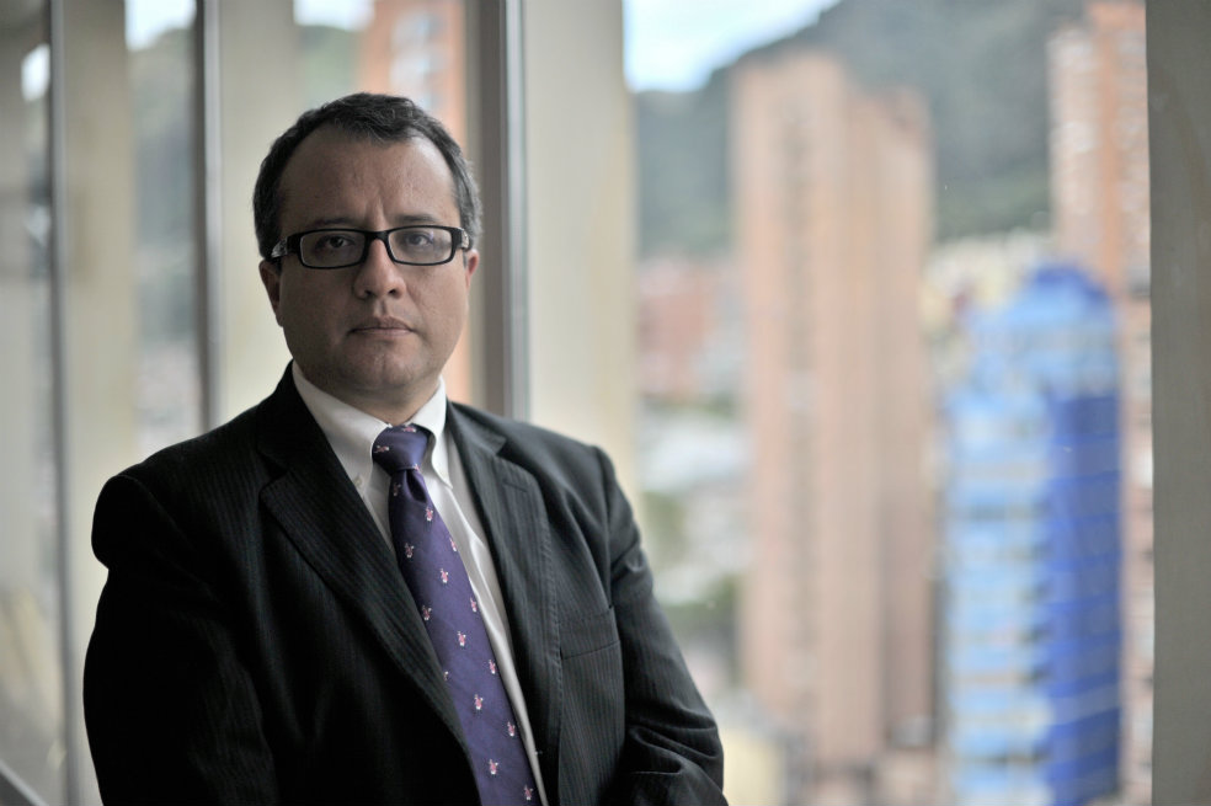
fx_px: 1681
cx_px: 606
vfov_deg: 27.0
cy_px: 403
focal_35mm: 50
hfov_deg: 39.6
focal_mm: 50
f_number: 1.4
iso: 400
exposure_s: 1/8000
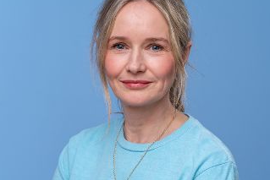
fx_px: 900
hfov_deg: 17.1
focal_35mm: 120
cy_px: 92
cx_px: 145
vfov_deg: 11.4
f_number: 9
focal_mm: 85
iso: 200
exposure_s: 1/160
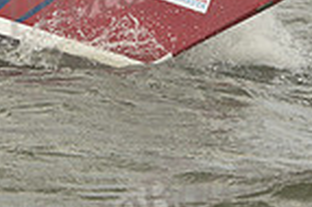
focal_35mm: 284
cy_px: -101
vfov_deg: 4.8
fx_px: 2458
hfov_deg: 7.2
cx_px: -107
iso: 250
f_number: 7.1
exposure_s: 1/800
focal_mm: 70
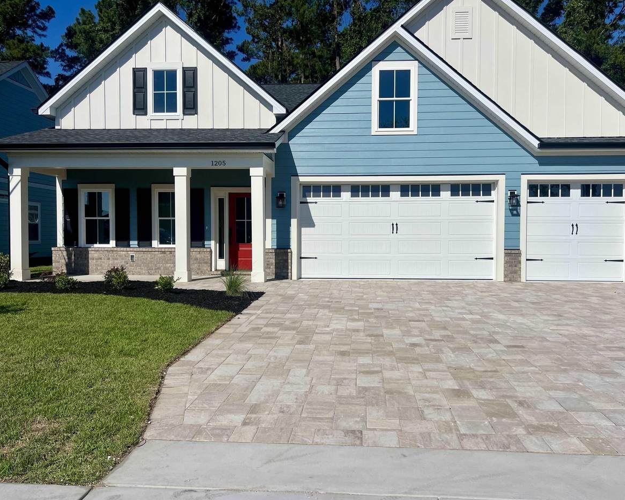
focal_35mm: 28
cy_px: 250
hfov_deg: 62.1
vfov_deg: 51.5
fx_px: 518
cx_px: 335
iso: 50
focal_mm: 5.7
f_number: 1.5
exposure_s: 1/12658
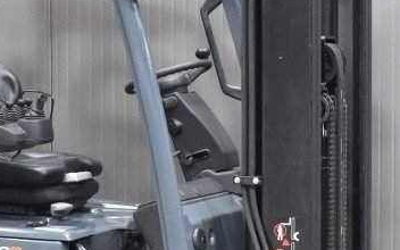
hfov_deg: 16.7
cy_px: 156
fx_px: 1363
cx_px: 132
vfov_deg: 10.5
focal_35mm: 125
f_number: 4
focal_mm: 24
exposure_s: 1/30
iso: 1600
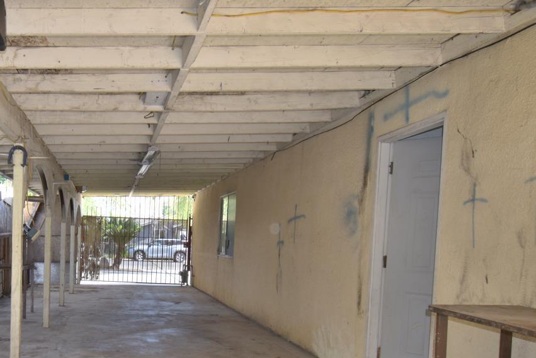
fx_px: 551
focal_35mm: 37
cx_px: 109
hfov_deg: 49.0
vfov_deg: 35.0
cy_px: 277
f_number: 5
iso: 110
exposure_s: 1/60
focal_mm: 14
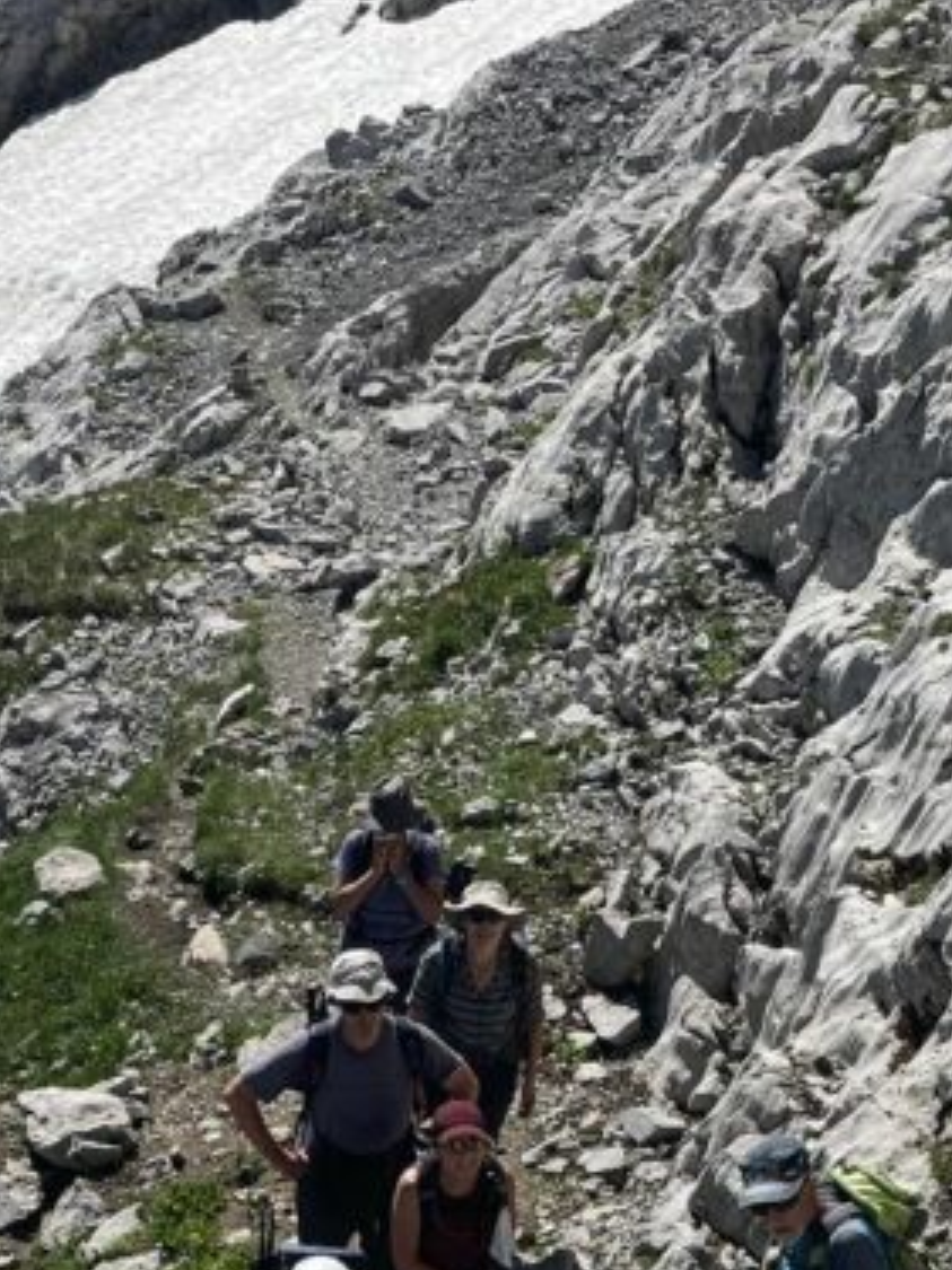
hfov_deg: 20.7
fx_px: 2605
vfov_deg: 25.4
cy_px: 1399
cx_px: 532
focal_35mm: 71
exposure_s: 1/4831
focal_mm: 4.2
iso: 32
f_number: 1.6
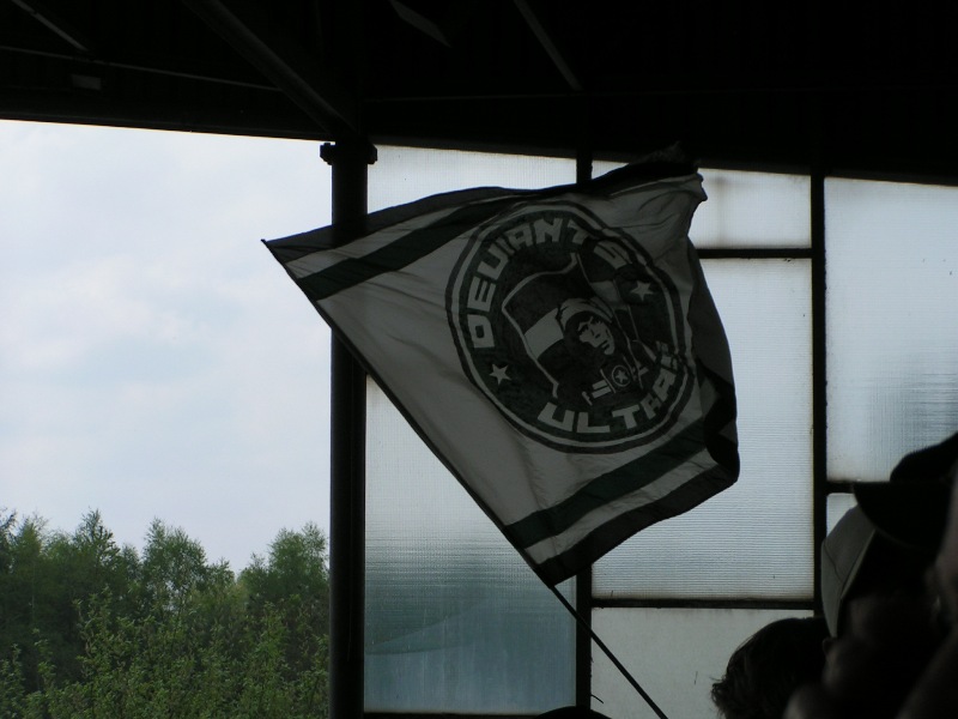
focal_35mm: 119
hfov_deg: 16.6
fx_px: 3293
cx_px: 479
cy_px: 360
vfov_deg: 12.5
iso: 50
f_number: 4
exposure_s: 1/1000
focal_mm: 18.2
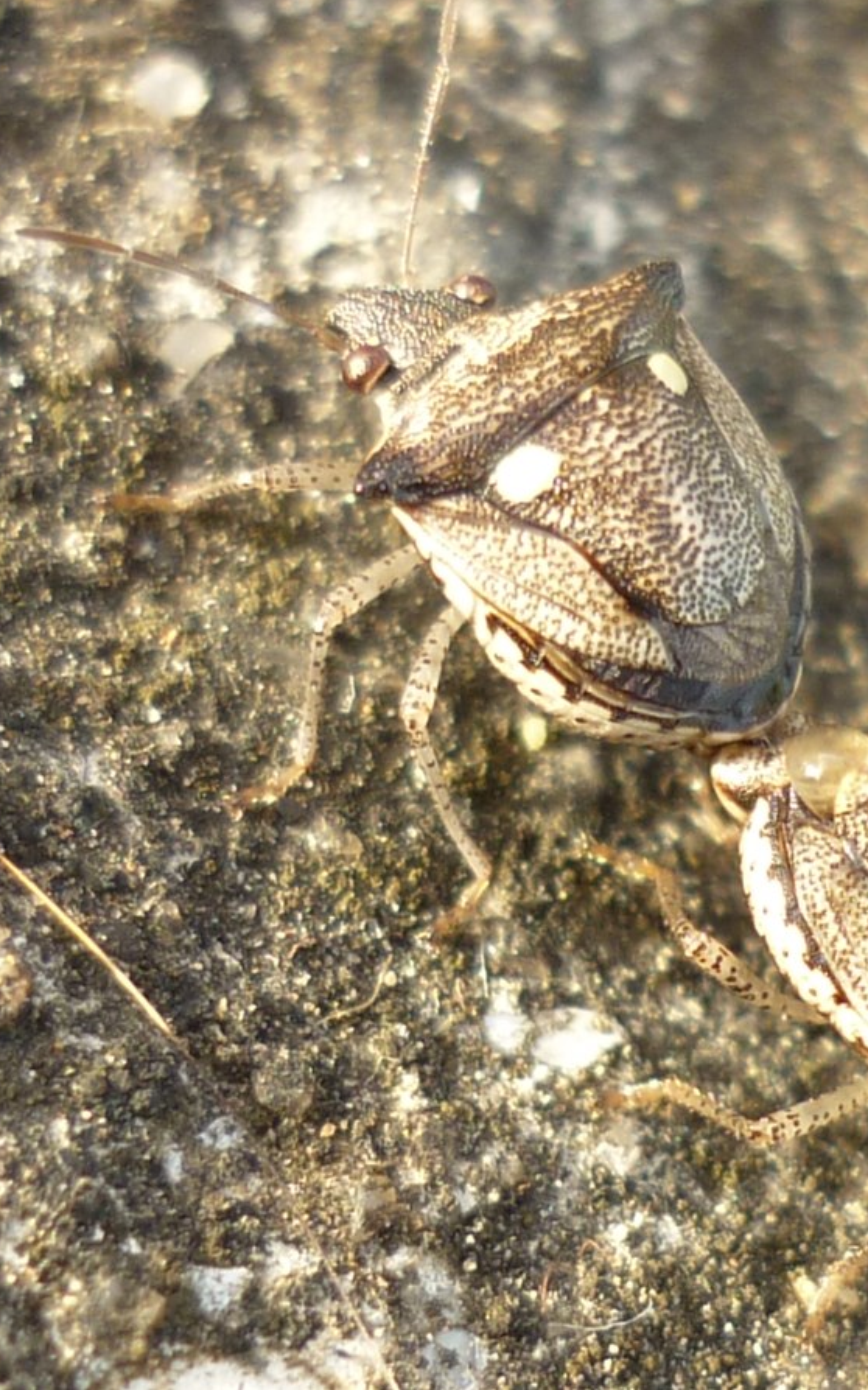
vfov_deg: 42.6
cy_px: 691
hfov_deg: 26.1
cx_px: 859
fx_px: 1779
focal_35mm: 47
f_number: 2.8
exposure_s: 1/50
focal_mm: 5.5
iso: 80
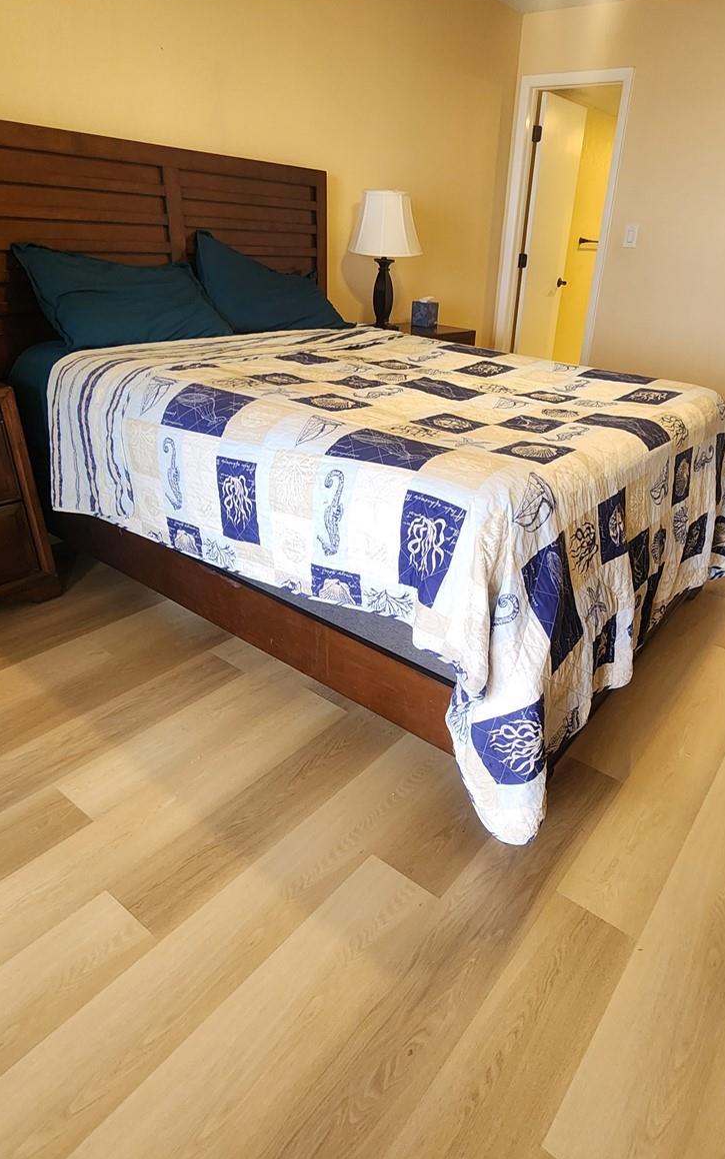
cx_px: 428
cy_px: 592
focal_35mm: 19
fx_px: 601
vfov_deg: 88.0
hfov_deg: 61.8
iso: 250
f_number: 2.2
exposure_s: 1/60
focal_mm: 2.2
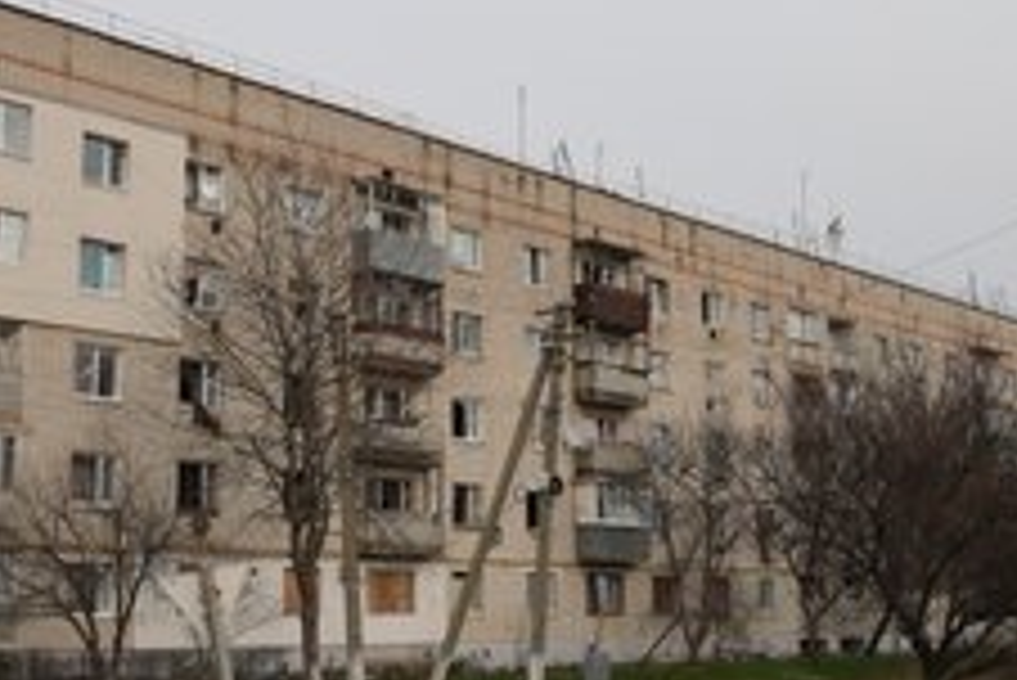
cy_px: 435
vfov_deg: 25.5
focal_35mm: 53
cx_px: 459
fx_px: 1498
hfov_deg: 37.5
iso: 1250
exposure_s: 1/800
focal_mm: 30
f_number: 6.3
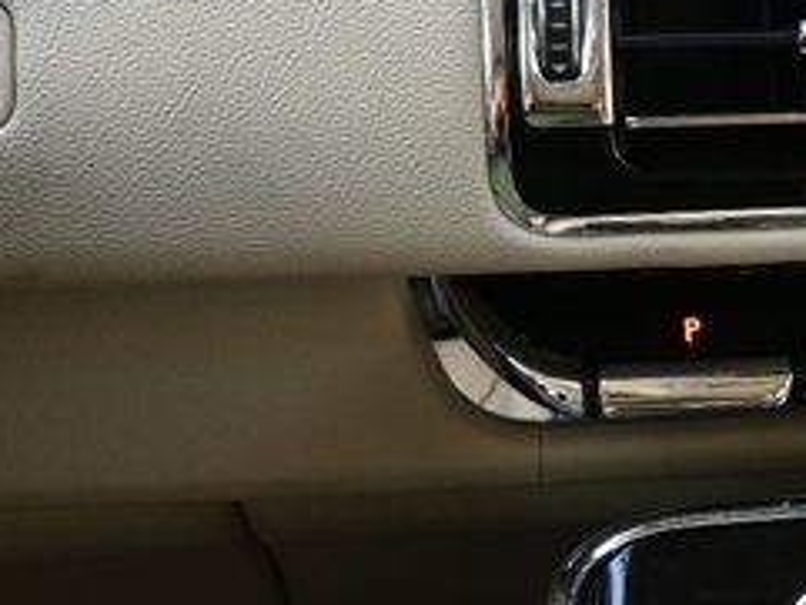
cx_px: 953
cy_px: 33
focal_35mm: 98
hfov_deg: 19.0
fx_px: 2283
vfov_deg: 14.9
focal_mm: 16
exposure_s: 1/40
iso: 100
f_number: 3.5
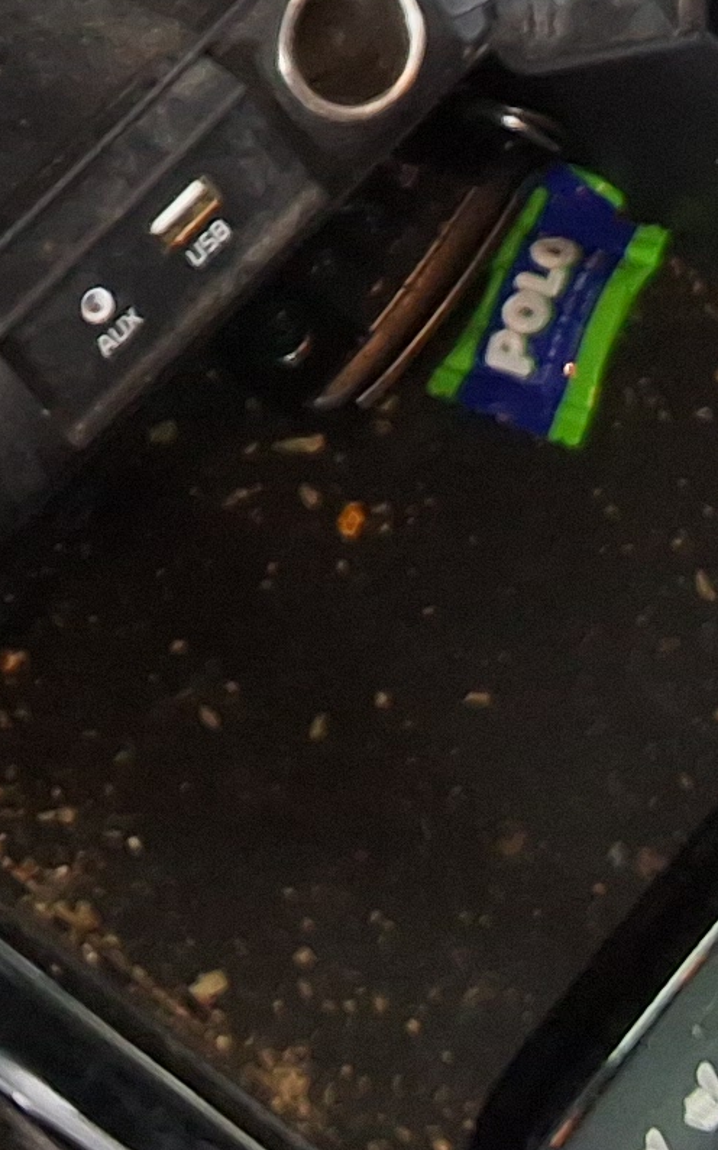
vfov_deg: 15.8
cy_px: -542
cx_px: -333
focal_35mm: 122
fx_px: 3821
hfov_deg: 10.4
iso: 160
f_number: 1.9
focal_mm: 2.91
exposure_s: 1/40
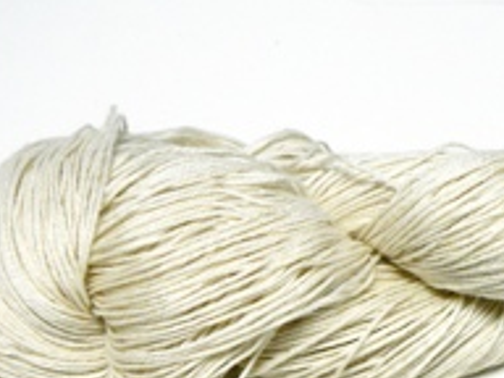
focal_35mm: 72
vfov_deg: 20.1
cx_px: 349
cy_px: 331
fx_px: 1048
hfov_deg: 26.8
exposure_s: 1/30
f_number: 2.8
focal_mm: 6
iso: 150
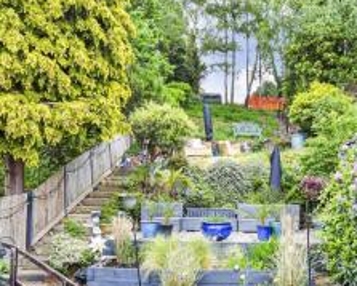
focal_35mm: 36
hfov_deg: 49.7
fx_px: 381
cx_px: 226
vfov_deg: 40.1
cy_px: 215
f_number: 8
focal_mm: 12
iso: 320
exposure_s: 1/125
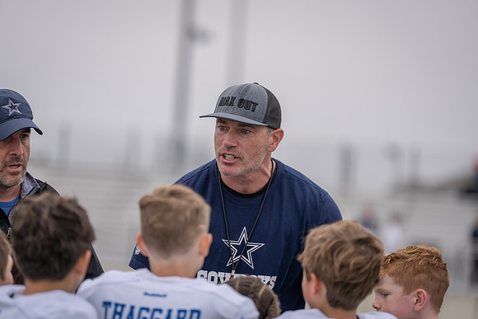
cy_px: 160
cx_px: 239
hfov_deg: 10.9
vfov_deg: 7.3
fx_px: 2497
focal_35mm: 188
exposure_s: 1/1250
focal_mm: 188
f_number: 2.8
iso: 200
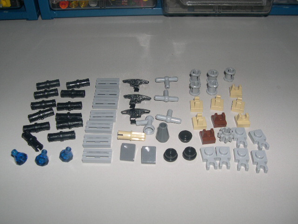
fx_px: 327
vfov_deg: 37.7
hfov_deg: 49.0
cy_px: 112
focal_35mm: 38
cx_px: 149
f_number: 7.6
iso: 100
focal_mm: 8
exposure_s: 1/60
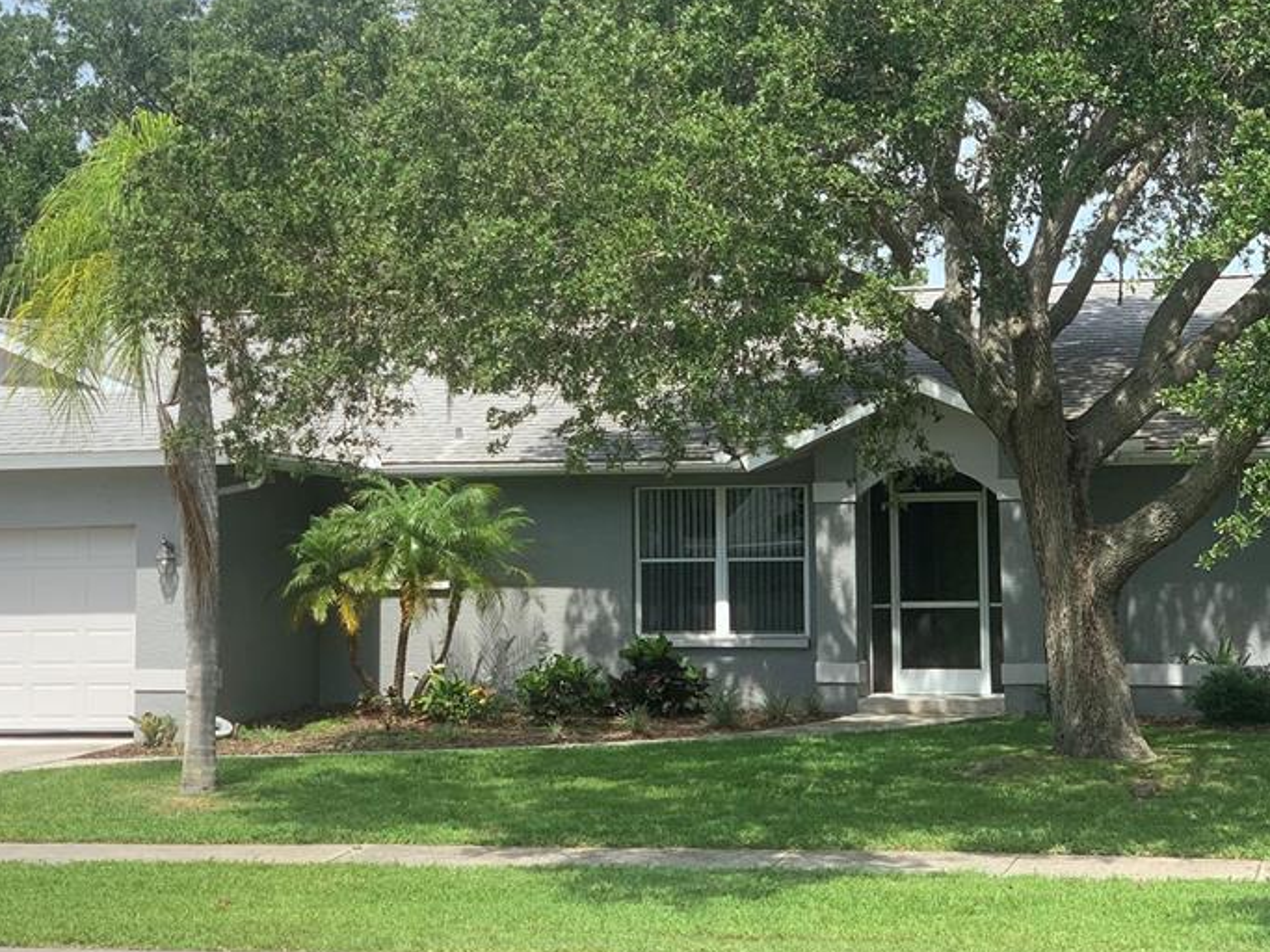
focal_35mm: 78
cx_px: 558
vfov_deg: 18.9
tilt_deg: +5.7
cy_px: 368
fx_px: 2861
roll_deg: -0.7
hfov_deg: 25.0
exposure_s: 1/675
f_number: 2.4
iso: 16
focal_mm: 6
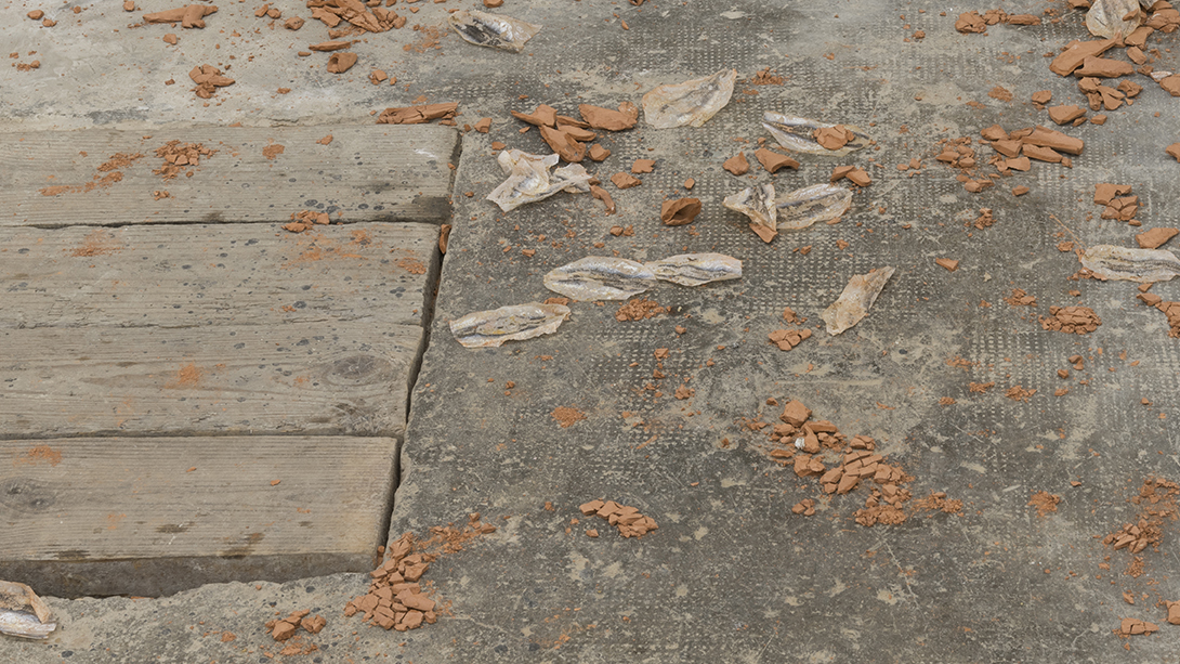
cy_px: 92
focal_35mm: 99
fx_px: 3097
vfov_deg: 12.2
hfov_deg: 21.4
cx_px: 856
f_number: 16
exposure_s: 2
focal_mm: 52
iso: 64
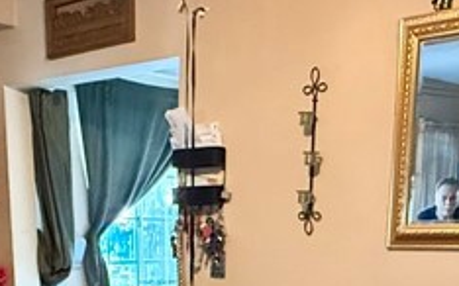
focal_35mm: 65
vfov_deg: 17.1
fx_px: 813
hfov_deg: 31.5
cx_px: 194
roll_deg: -0.4
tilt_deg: -16.4
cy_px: 484
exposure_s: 1/40
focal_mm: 2.22
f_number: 2.2
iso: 1600
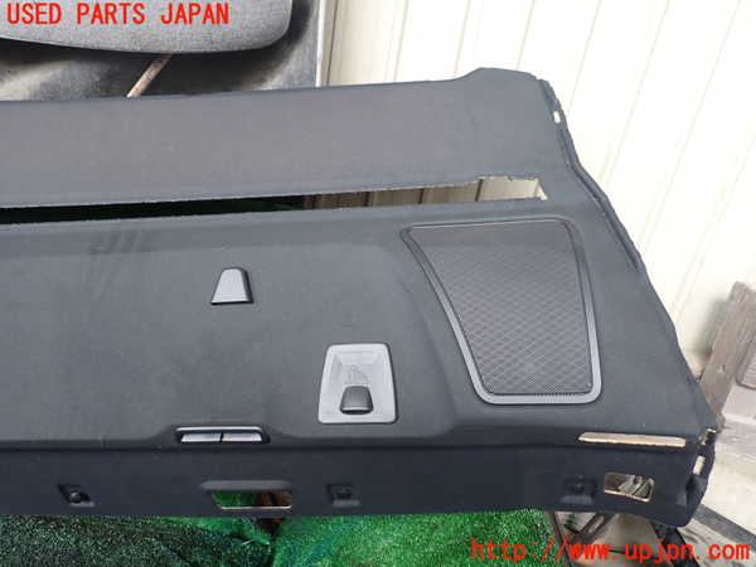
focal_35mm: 25
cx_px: 378
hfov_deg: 69.4
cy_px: 284
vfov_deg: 54.9
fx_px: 546
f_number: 2.8
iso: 100
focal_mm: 4.5
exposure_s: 1/80
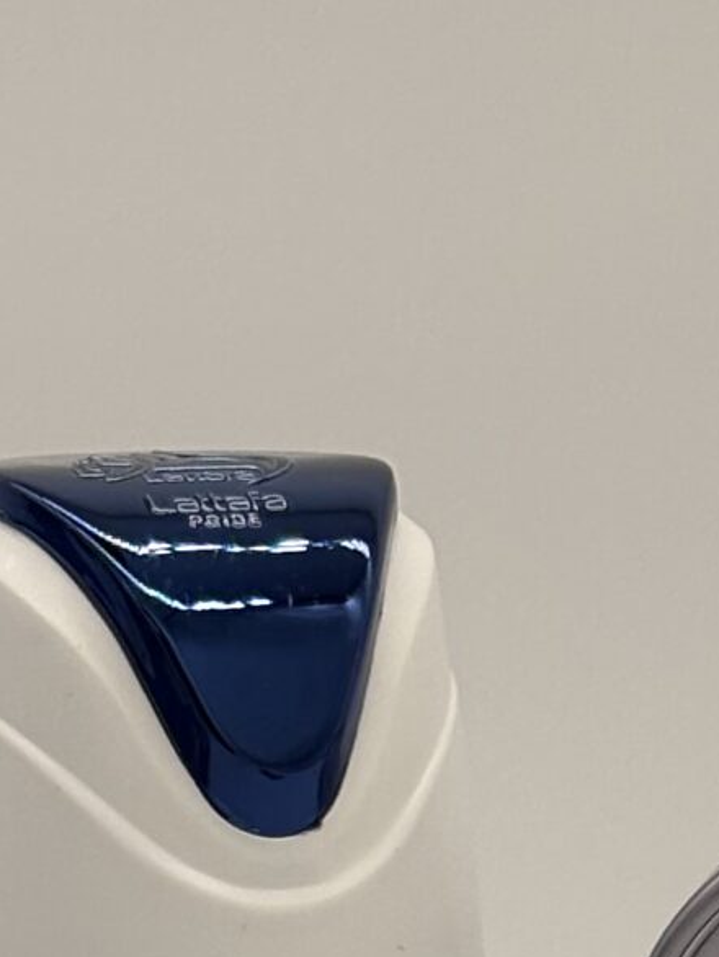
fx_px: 6282
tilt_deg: -11.5
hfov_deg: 6.5
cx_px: 1018
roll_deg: +0.5
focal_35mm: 227
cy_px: 1344
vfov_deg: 8.6
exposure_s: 1/884
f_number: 1.6
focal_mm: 5.96
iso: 40
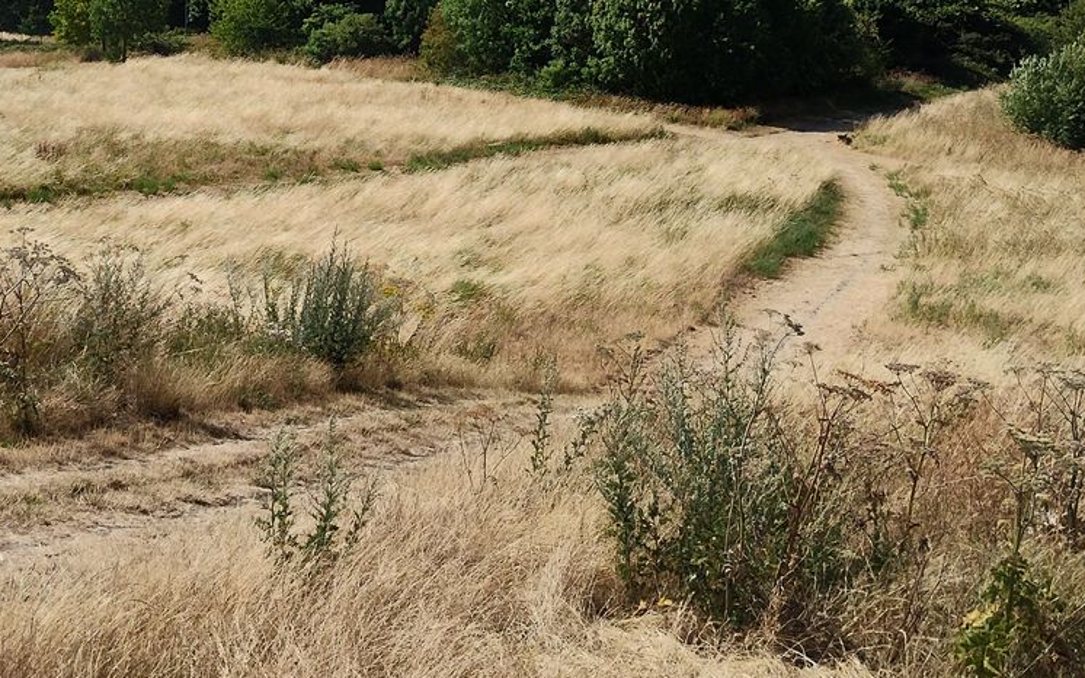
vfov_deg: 24.5
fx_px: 1508
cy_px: 48
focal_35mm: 51
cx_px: 431
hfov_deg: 39.4
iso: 100
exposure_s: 1/787
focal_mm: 4.27
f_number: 1.8
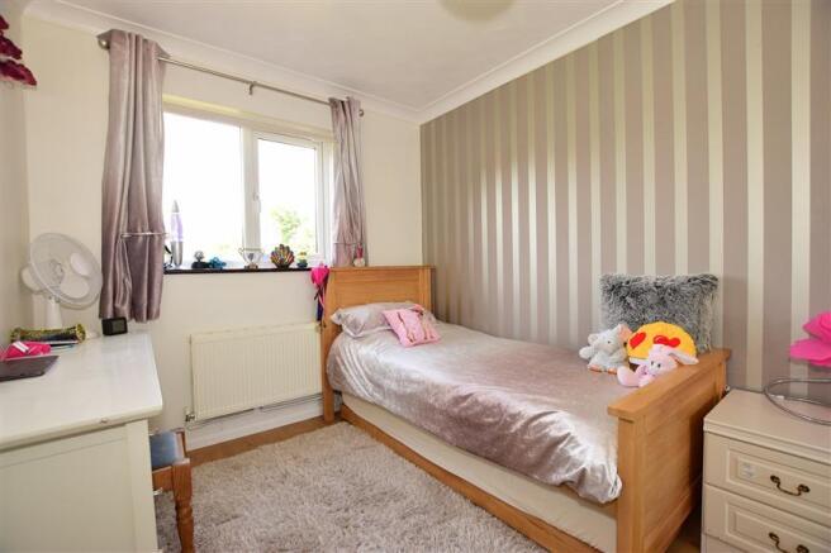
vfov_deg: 77.3
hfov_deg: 100.4
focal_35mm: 15
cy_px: 276
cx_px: 416
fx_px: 346
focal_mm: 10
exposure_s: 1/40
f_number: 5
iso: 200
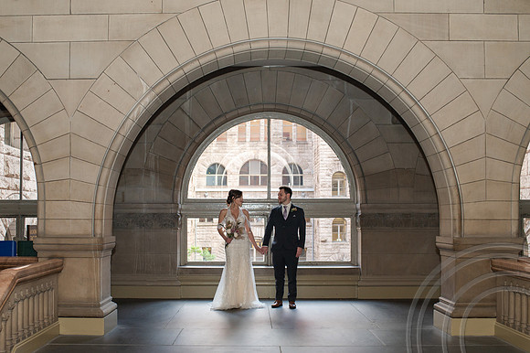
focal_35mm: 41
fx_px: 599
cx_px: 243
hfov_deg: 47.7
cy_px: 205
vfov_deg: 32.7
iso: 1000
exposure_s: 1/200
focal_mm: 35
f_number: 3.5
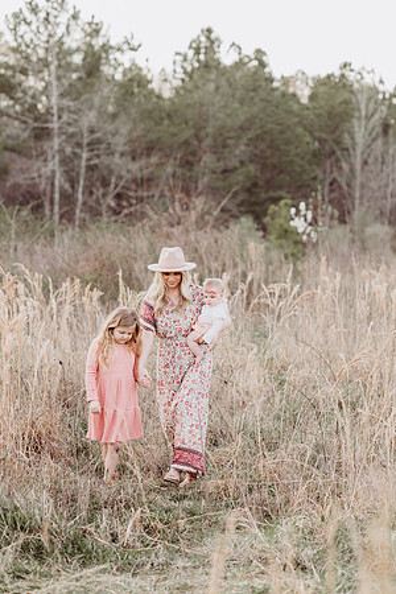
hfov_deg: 16.1
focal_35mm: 85
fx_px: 1402
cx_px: 198
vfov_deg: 23.9
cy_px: 297
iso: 320
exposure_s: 1/320
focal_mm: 85
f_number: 2.5
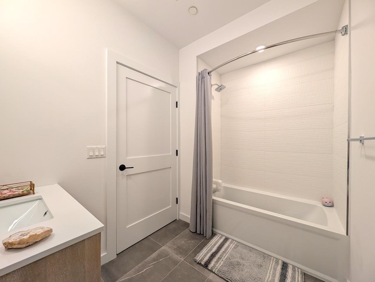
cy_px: 141
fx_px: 130
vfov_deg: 94.6
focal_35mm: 12
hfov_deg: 110.5
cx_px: 188
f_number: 1.7
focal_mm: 2.02
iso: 67
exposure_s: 1/120
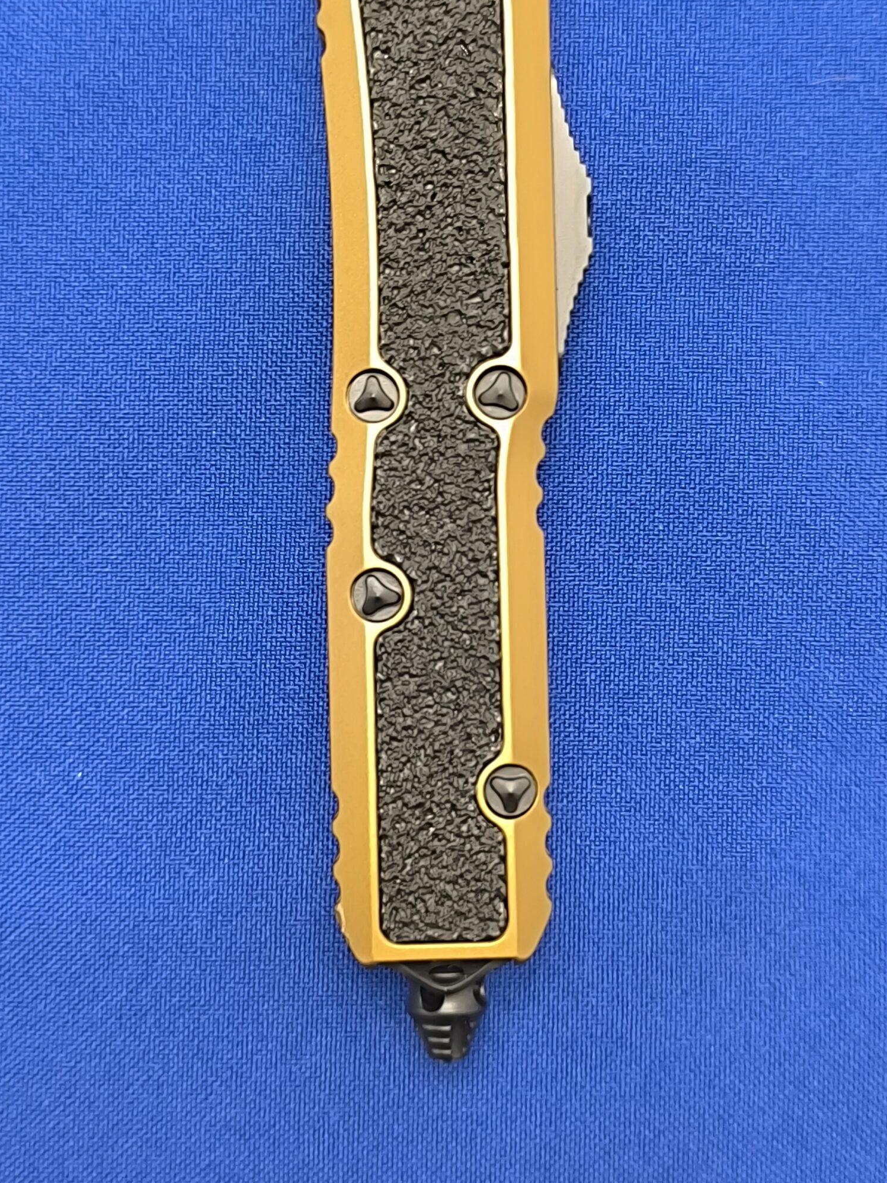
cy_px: 452
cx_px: 461
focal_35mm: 59
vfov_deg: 32.6
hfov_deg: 24.8
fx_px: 2016
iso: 1250
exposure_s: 1/50
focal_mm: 6.14
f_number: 1.65
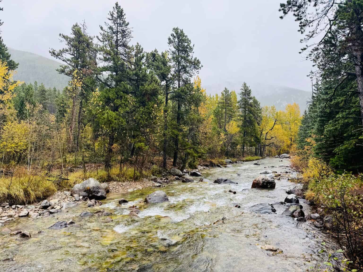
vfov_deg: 56.8
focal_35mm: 24
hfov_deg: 71.6
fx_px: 252
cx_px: 182
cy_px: 136
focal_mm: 6.76
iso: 100
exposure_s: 1/383
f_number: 1.78
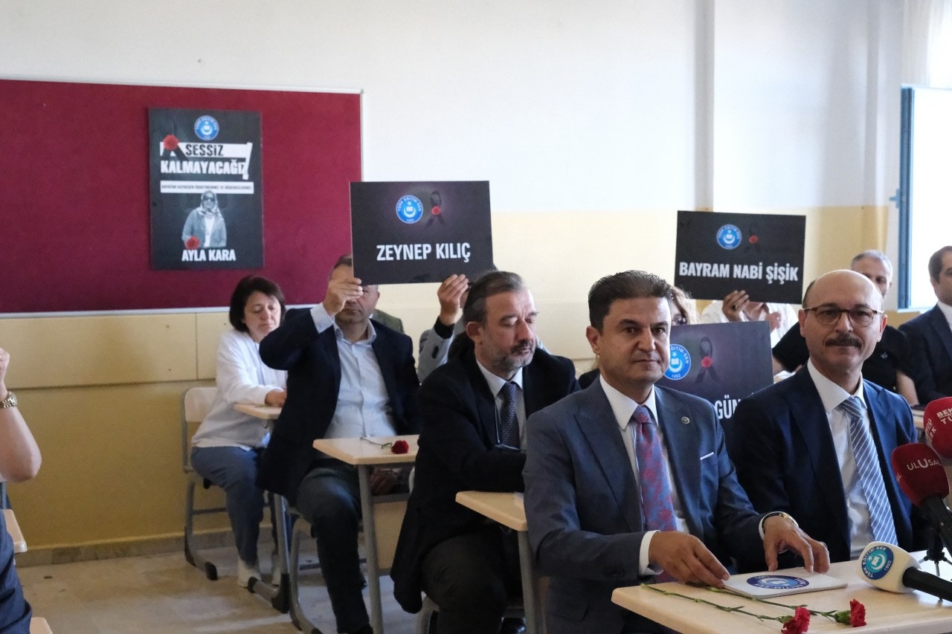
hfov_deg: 39.6
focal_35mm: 50
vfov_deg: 27.0
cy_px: 317
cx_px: 476
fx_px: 1322
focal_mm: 33.2
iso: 25600
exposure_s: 1/550
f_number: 5.6
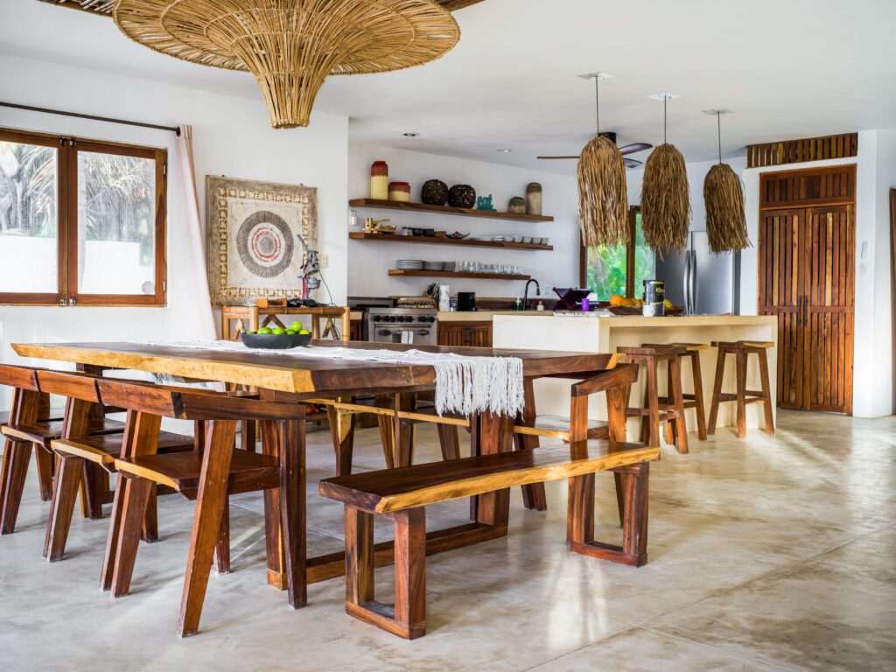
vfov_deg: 40.7
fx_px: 906
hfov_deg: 52.6
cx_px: 448
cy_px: 336
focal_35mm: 35
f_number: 6.8
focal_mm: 45
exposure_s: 1/15
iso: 800
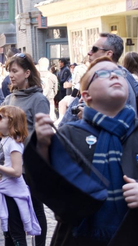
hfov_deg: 8.5
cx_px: -1
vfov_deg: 15.1
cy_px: 107
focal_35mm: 142
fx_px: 924
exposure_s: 1/50
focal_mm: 52
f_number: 6.3
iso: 250
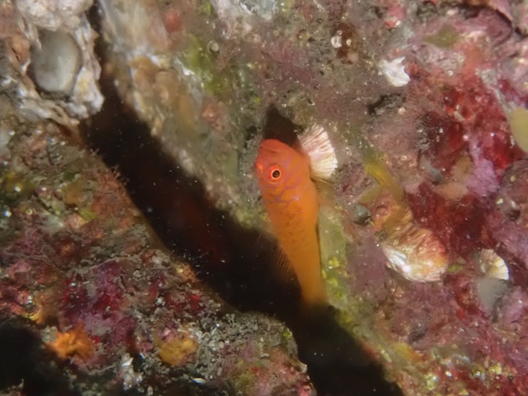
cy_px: 198
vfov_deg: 15.7
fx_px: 1434
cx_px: 264
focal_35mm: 94
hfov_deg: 20.9
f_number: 6.3
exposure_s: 1/125
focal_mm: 16.79
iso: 1600
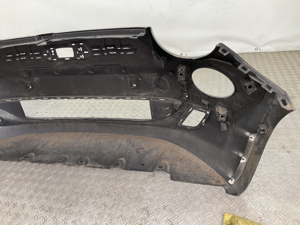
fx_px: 251
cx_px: 150
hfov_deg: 61.7
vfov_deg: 48.2
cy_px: 112
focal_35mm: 29
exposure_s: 1/120
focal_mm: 3
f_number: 1.8
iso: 32
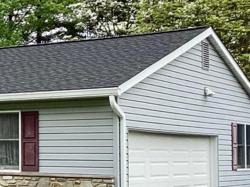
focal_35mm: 105
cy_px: 119
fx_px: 758
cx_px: -140
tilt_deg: +3.2
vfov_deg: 14.1
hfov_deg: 16.8
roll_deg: -0.2
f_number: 2.4
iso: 25
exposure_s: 1/1087
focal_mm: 3.3
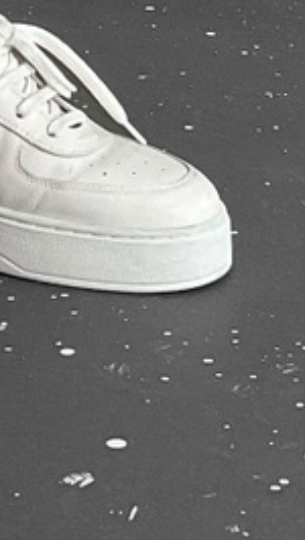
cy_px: -719
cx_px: -165
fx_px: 2727
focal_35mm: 190
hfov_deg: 6.3
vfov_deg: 10.0
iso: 50
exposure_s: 1/120
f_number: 1.8
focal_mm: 3
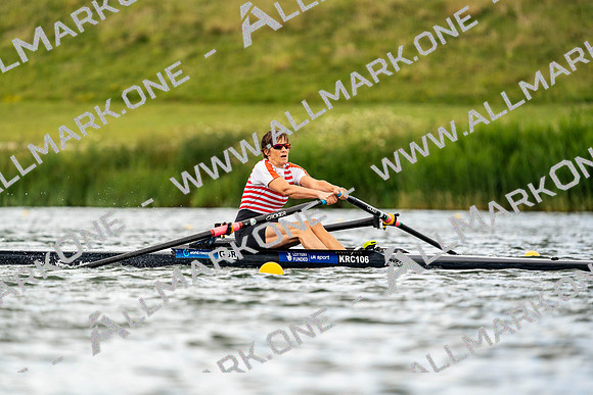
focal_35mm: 547
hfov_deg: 3.8
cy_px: 198
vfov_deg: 2.5
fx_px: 9012
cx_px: 296
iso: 640
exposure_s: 1/2000
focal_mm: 547
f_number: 6.3
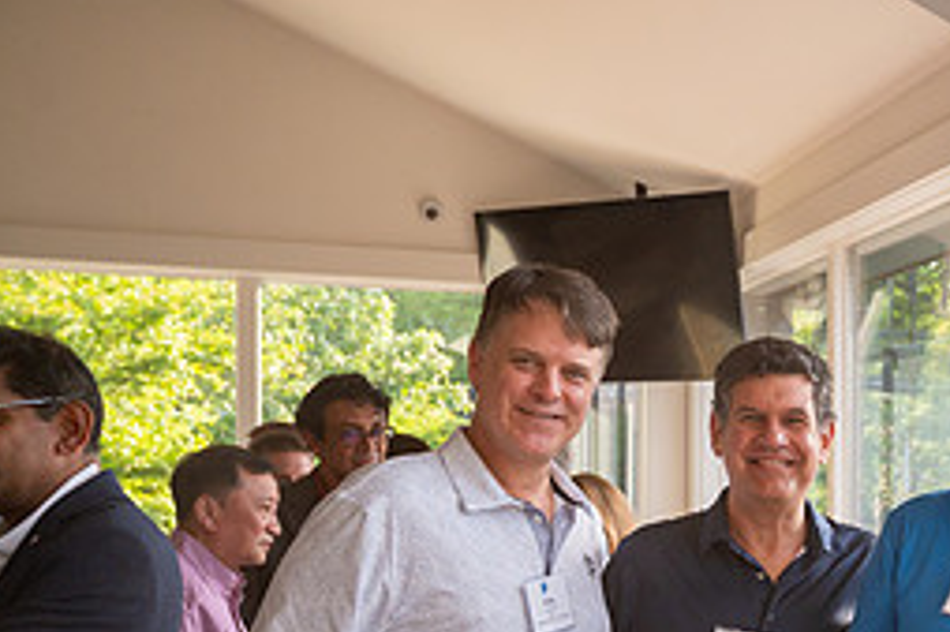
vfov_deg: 20.8
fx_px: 1688
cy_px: 557
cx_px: 1036
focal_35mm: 64
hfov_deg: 28.6
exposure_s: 1/500
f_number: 4.5
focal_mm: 28
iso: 640
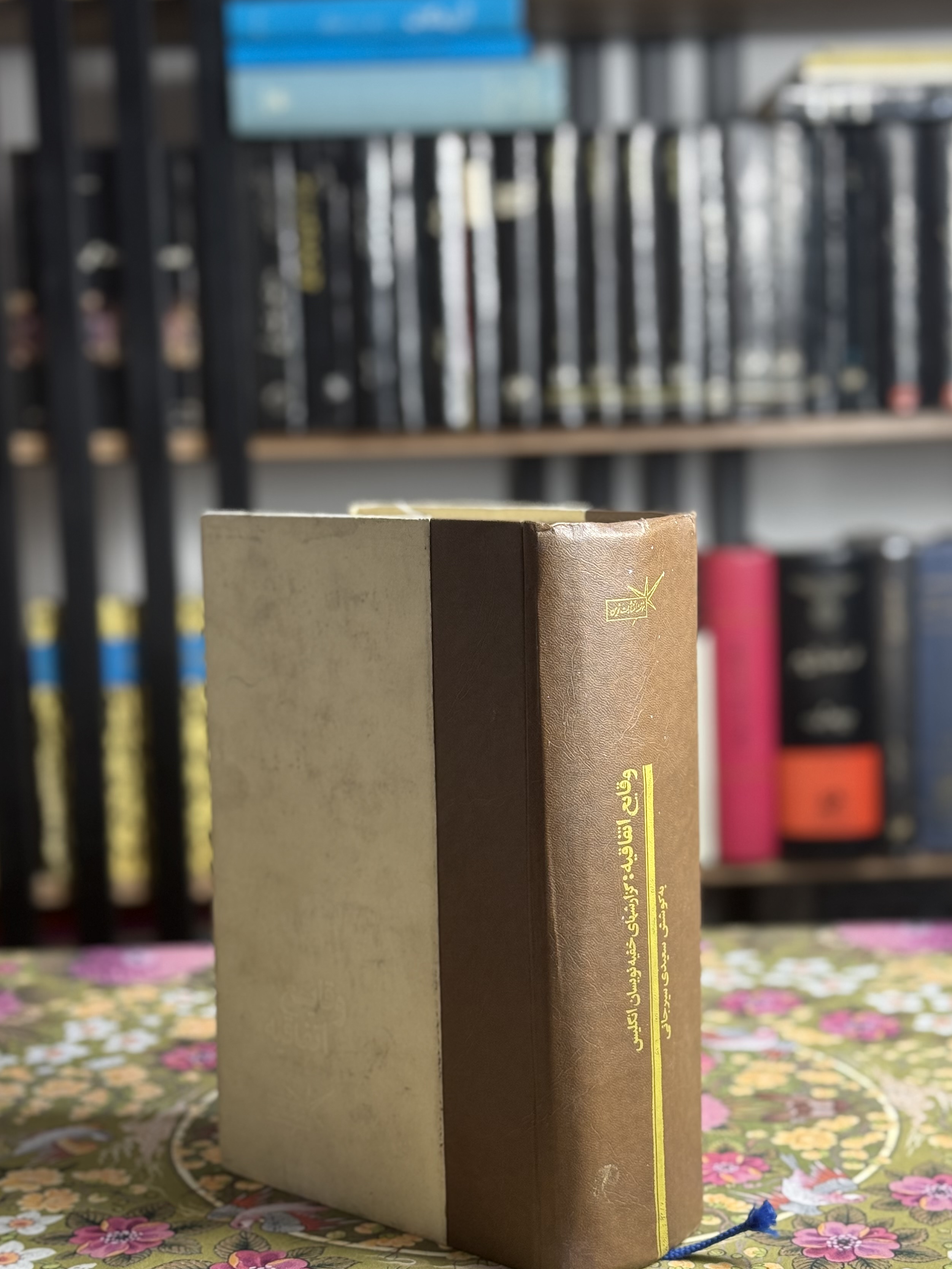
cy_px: 640
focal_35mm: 58
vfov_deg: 33.2
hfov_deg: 25.2
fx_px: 2127
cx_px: 557
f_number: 1.78
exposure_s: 1/50
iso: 80
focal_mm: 6.76
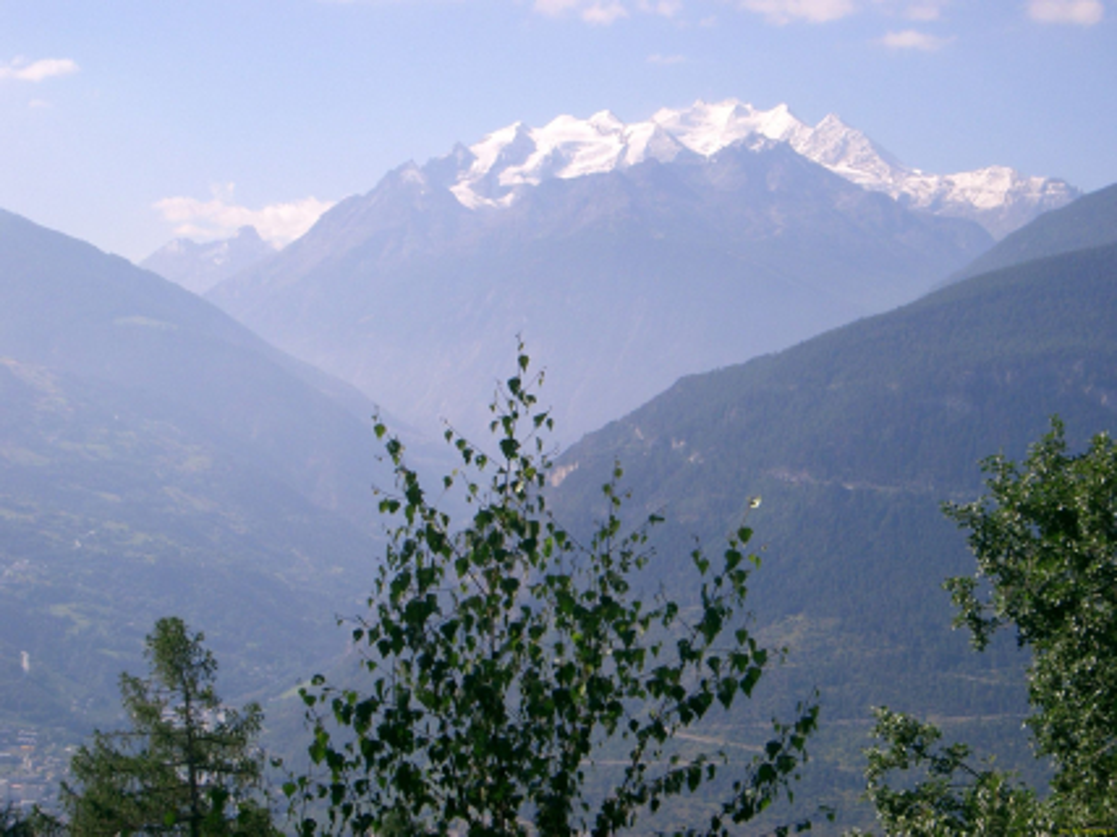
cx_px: 558
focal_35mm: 69
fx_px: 2226
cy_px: 418
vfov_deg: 21.3
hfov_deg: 28.2
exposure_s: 1/500
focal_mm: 14.2
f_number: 6.2
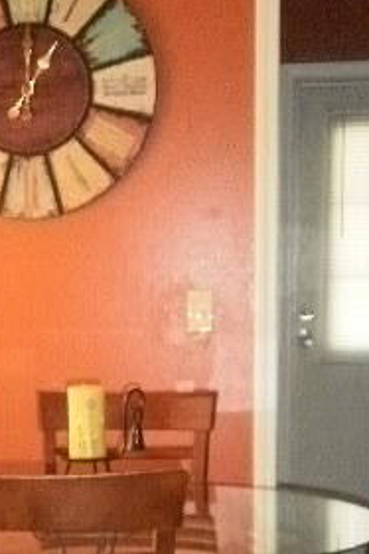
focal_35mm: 102
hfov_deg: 13.2
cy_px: 491
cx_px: 4
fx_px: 1570
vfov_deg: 19.7
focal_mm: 7.61
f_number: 3.4
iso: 320
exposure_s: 1/40
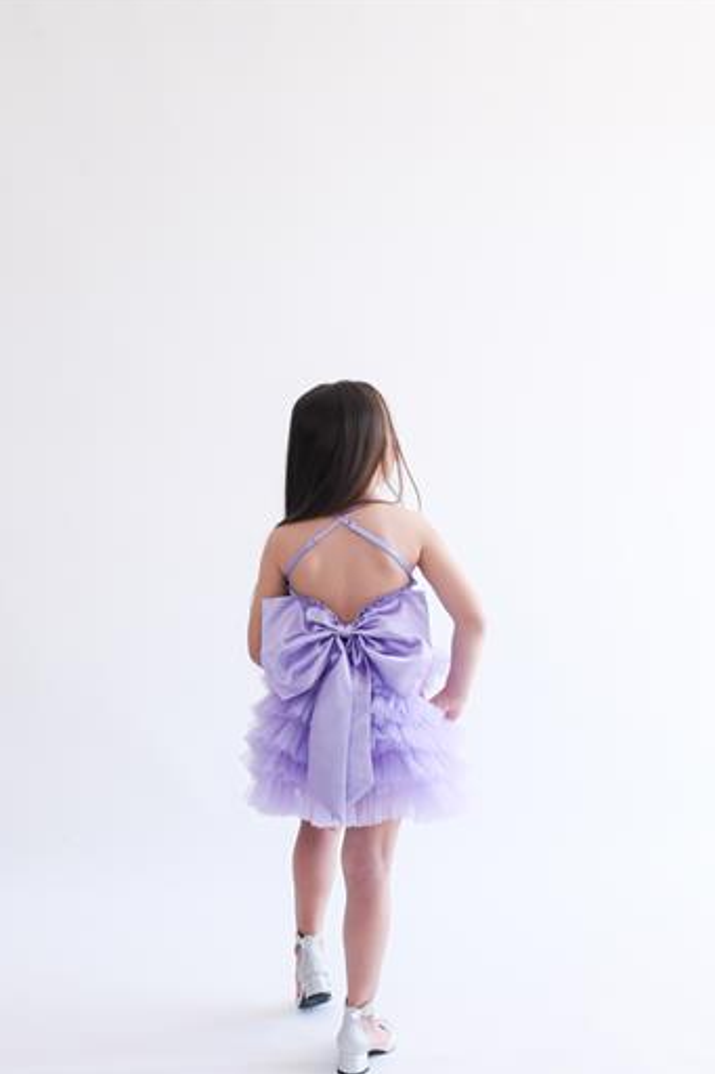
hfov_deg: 33.4
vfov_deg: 48.4
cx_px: 354
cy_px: 605
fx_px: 1192
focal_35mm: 40
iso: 640
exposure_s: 1/125
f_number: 8
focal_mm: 35
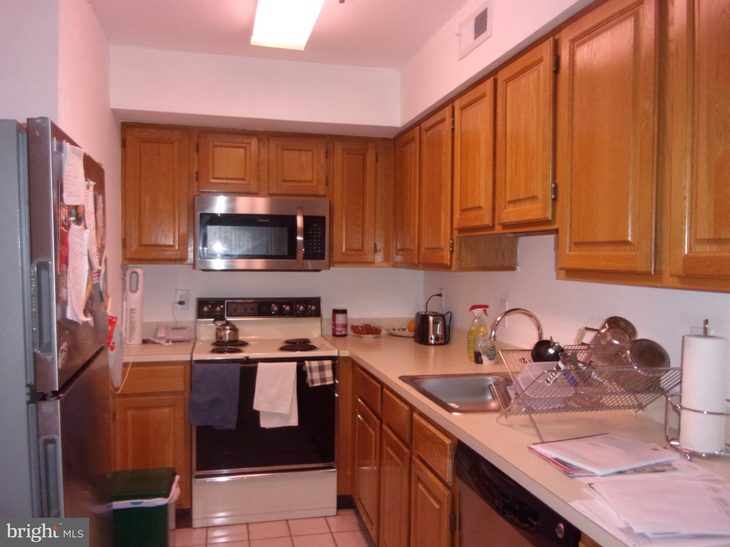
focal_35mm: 28
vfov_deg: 49.7
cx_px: 365
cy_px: 274
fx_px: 590
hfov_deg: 63.4
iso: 320
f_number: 3.9
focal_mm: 5.1
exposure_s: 1/34
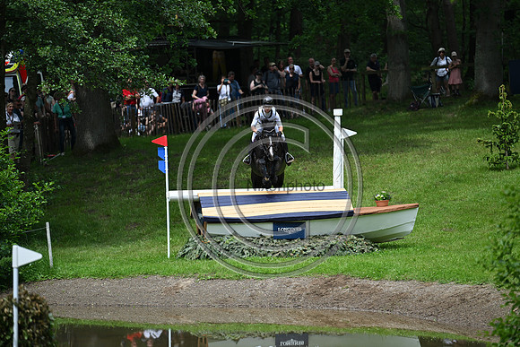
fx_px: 2889
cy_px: 174
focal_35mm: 200
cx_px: 260
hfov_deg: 10.3
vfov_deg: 6.9
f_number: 3.5
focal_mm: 200
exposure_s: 1/1250
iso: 200
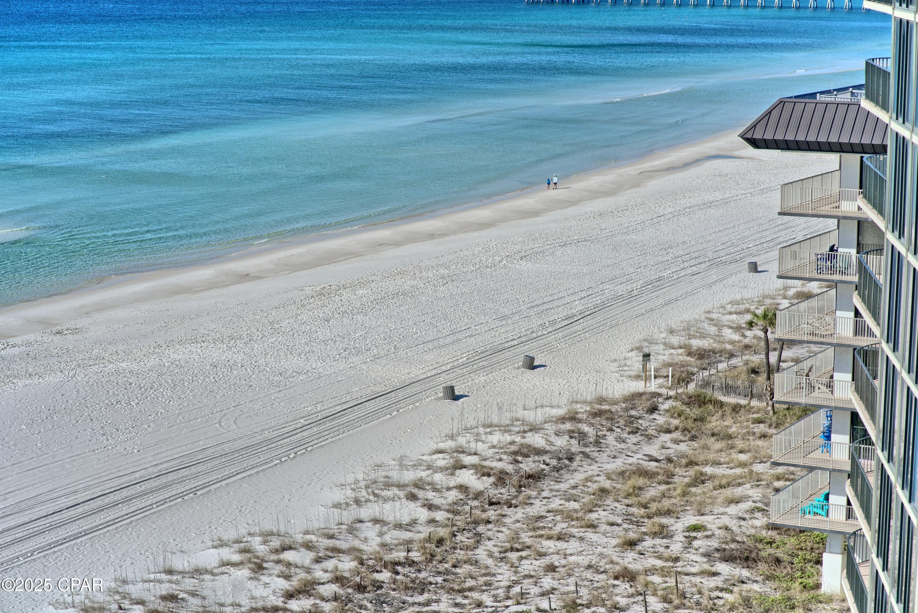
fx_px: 2168
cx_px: 459
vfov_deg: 16.1
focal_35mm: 85
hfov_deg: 23.9
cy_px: 306
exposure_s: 1/500
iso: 100
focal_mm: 85
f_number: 9.5
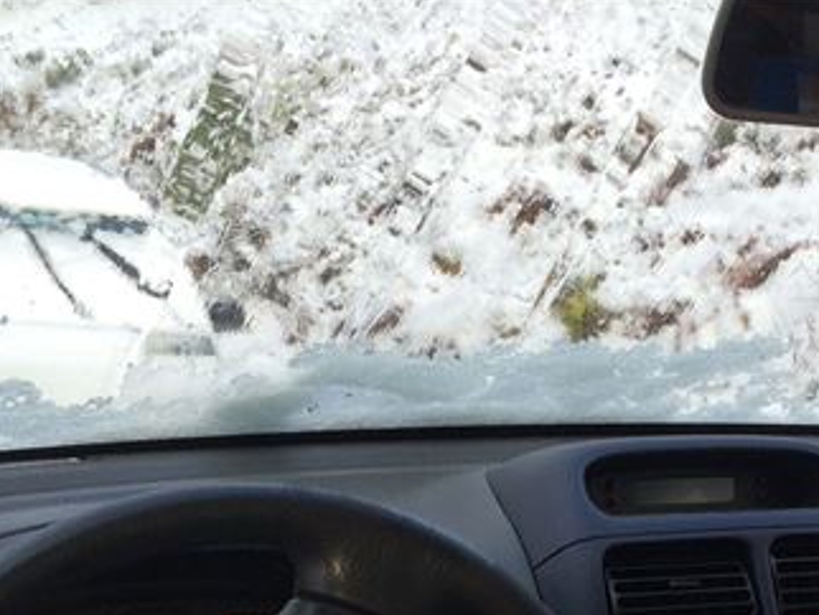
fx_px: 1705
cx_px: 626
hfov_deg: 26.6
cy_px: 752
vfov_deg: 19.2
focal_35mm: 72
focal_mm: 4.15
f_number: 2.2
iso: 40
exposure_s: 1/120
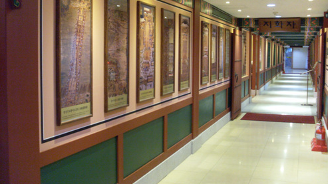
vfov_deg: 28.2
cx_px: 165
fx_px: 365
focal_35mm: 42
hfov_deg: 48.4
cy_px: 66
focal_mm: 6.3
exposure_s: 1/8
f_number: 3
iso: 200
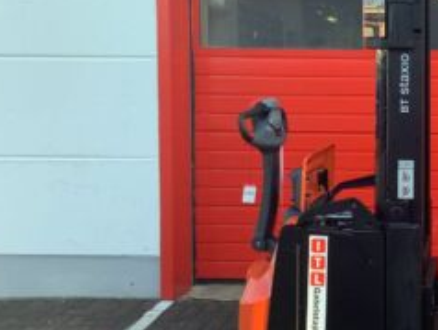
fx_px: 823
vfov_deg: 22.6
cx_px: 434
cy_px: 130
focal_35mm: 65
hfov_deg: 28.1
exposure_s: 1/100
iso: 32
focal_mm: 3.3
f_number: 2.4
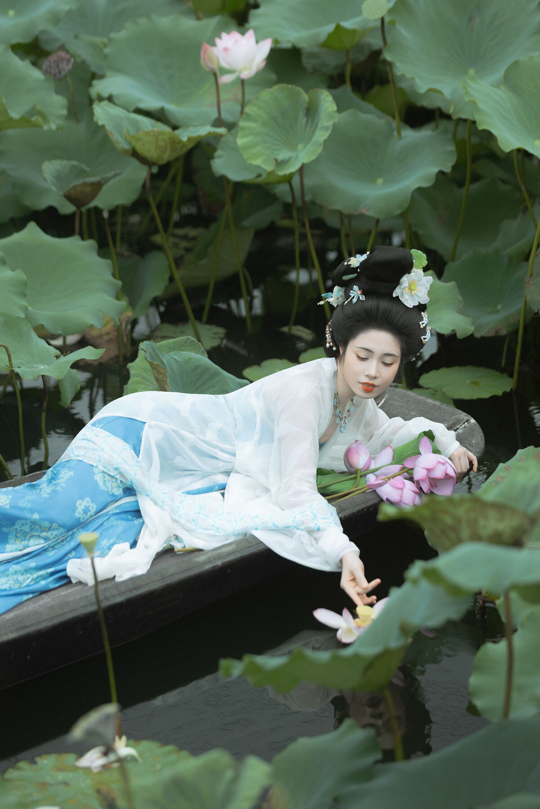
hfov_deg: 11.0
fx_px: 2812
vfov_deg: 16.4
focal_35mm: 125
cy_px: 404
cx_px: 270
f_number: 2.8
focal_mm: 125
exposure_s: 1/1250
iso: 125
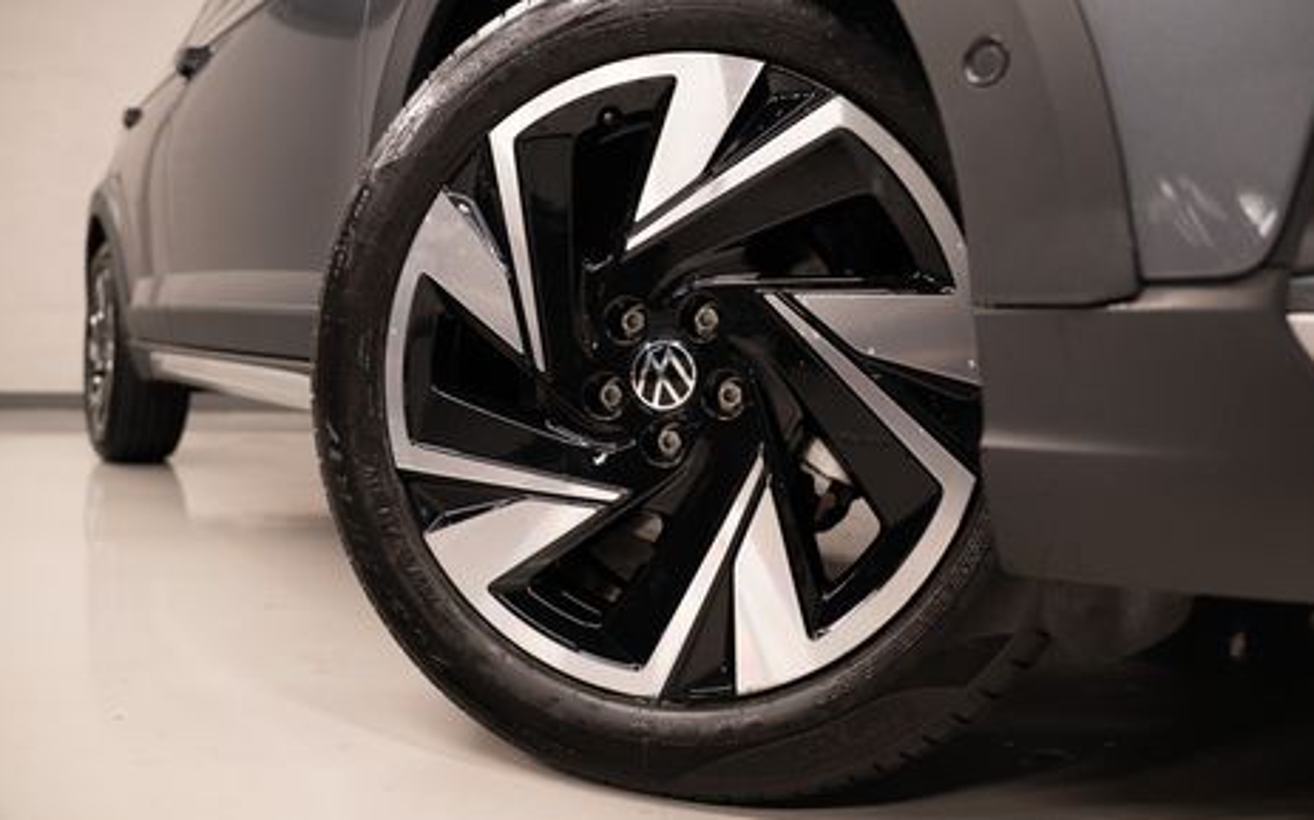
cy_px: 363
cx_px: 658
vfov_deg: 44.4
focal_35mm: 28
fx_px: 1002
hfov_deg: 66.5
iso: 3200
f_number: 3.2
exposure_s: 1/100
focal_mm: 24
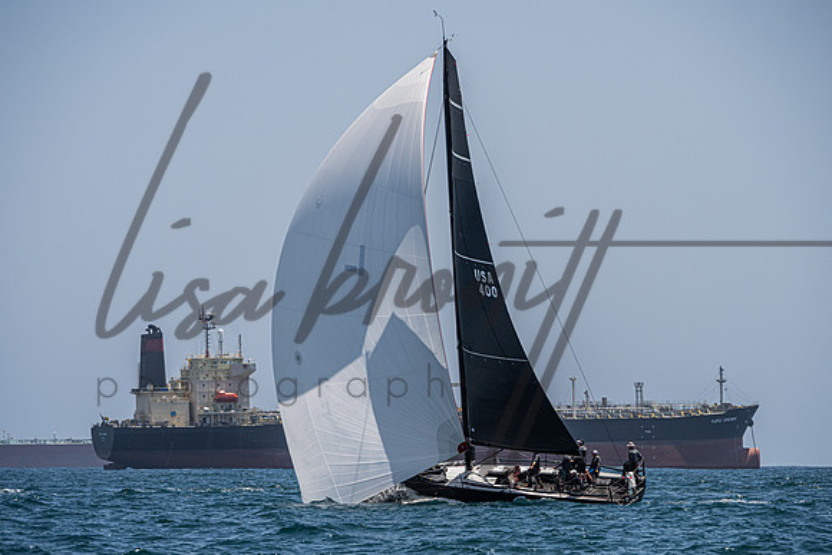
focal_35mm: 250
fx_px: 5772
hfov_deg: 8.2
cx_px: 416
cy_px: 306
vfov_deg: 5.5
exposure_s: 1/2000
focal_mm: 210
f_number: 8
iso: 400
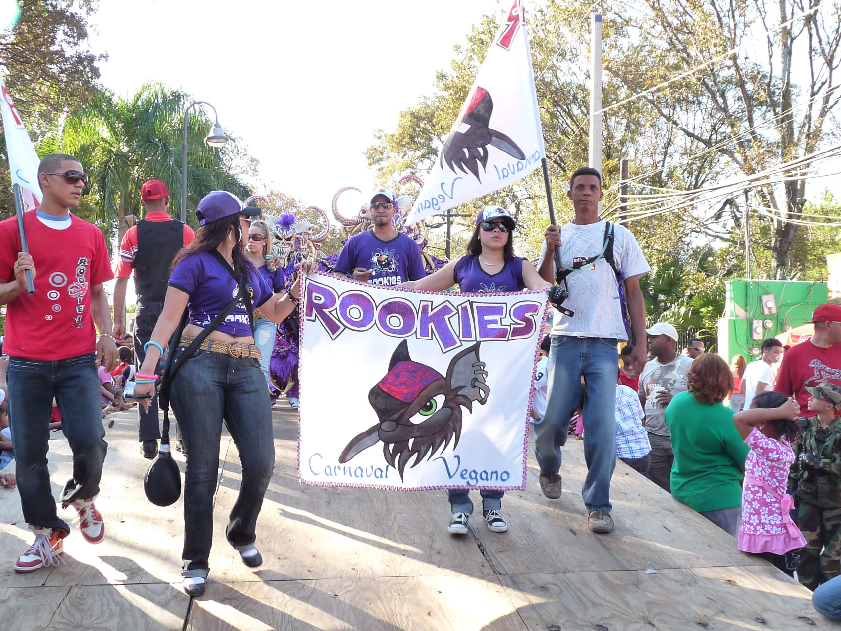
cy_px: 316
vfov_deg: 36.0
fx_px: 972
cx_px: 420
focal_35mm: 40
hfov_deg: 46.8
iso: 160
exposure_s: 1/100
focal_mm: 4.9
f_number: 3.6
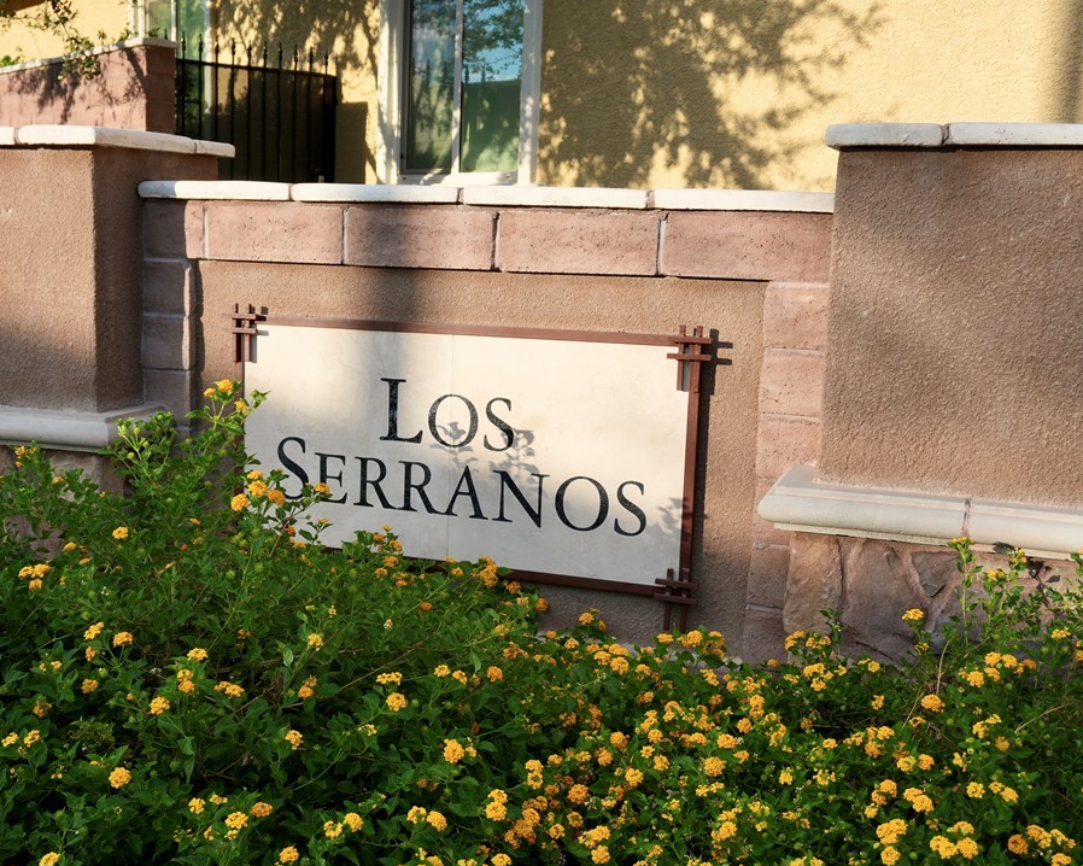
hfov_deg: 43.1
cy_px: 433
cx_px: 434
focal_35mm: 43
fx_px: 1364
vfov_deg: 35.2
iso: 100
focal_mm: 25
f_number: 5
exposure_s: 1/320
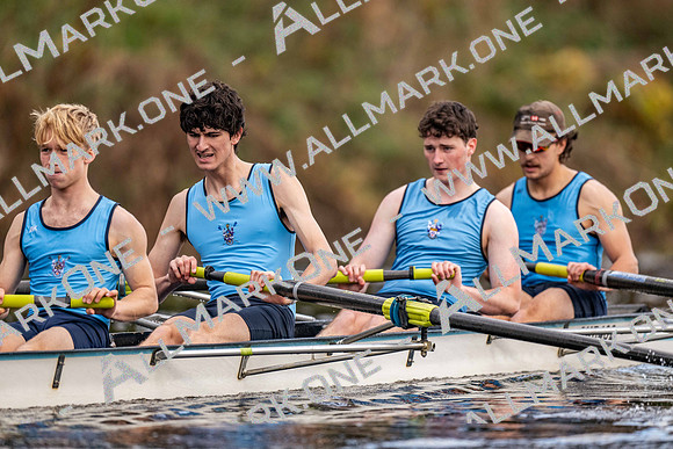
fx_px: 11219
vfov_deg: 2.3
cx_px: 336
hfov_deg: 3.4
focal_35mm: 600
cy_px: 224
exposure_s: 1/2500
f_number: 4
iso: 1600
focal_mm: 600
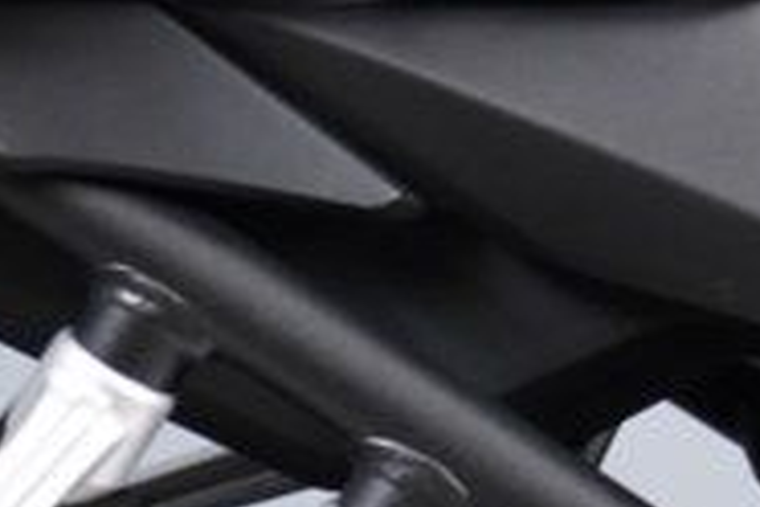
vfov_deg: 2.4
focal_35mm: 578
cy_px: -485
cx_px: 1001
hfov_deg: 3.6
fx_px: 12201
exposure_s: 1/100
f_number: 4
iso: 1600
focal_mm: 105
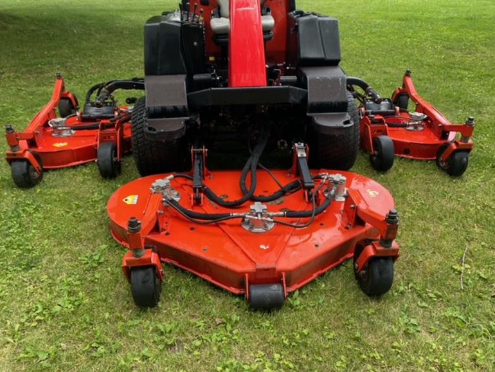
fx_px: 386
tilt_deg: -27.9
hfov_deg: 65.3
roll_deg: -1.3
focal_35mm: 27
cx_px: 254
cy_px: 191
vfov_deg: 51.4
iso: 32
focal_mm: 4.25
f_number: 1.8
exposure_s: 1/167
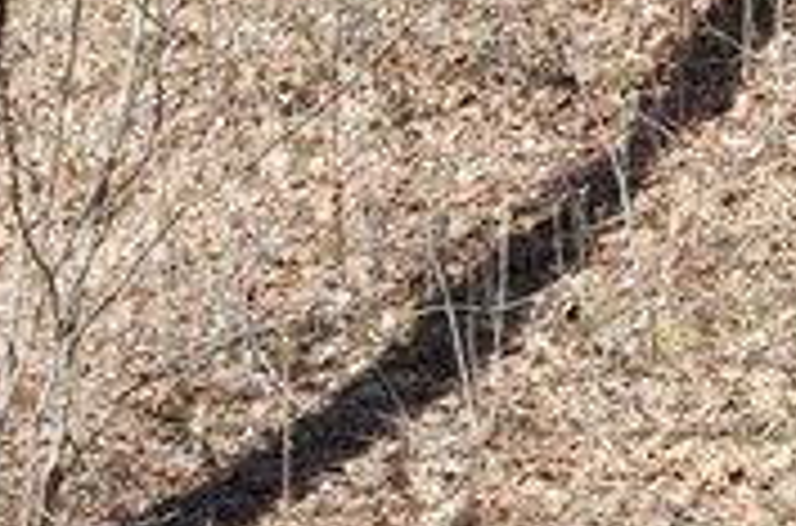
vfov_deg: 4.8
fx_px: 6108
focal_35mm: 277
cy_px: -751
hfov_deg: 7.2
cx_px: 1516
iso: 200
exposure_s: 1/200
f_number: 8
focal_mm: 30
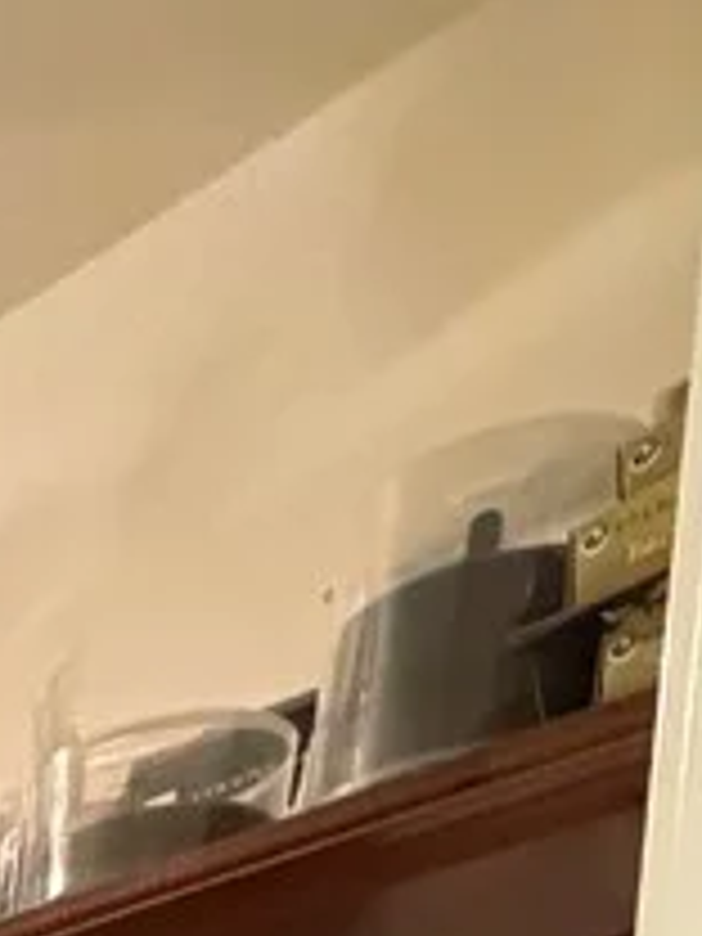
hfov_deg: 14.3
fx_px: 1866
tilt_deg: -6.3
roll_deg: -0.9
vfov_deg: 18.5
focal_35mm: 69
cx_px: -986
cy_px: 1863
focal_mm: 2.22
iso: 1250
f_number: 2.2
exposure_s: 1/60
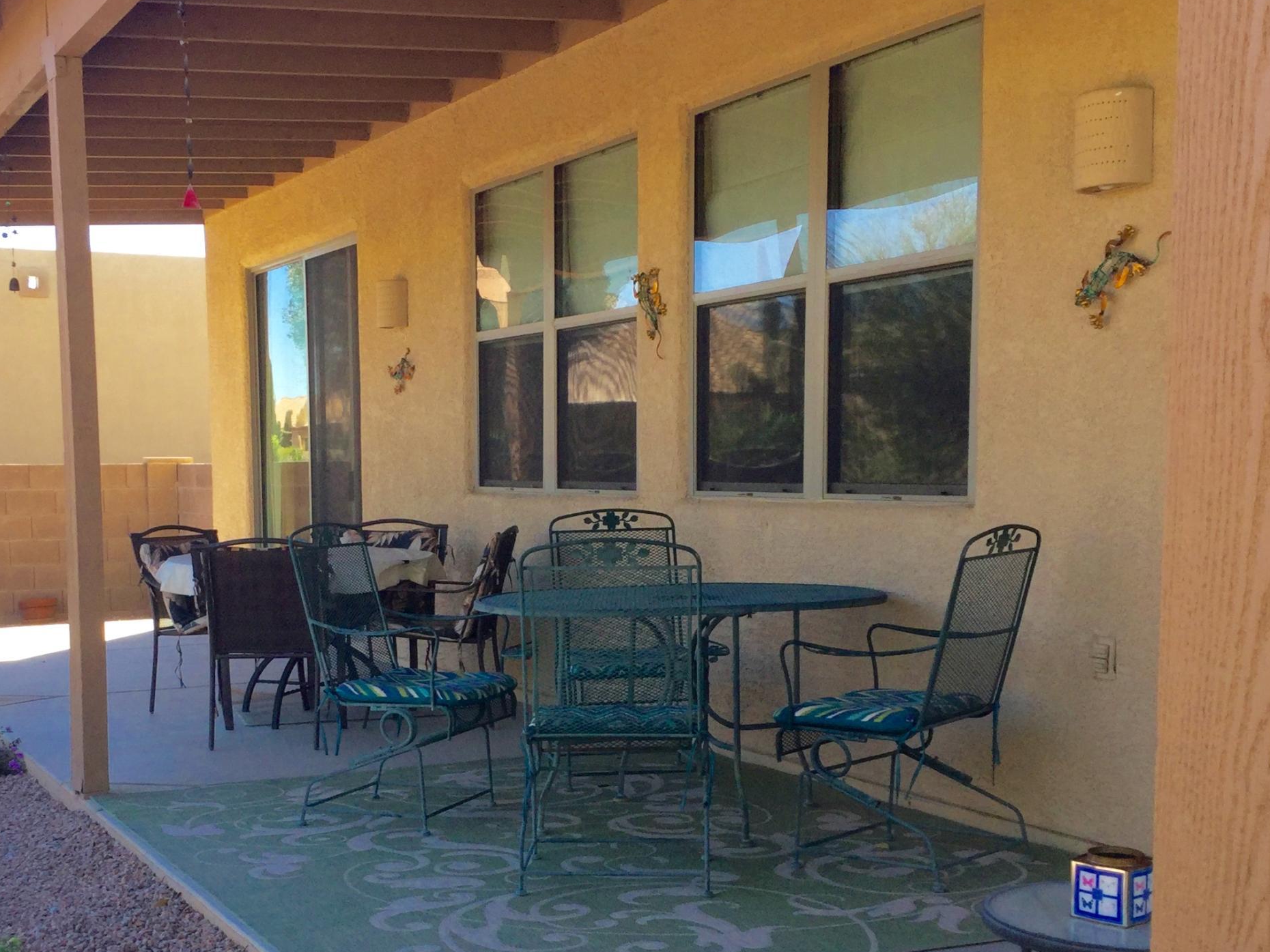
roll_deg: +0.7
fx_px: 1834
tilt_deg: -6.4
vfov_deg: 28.9
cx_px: 487
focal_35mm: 50
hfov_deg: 38.0
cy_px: 638
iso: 25
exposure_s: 1/307
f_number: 2.4
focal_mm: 3.3
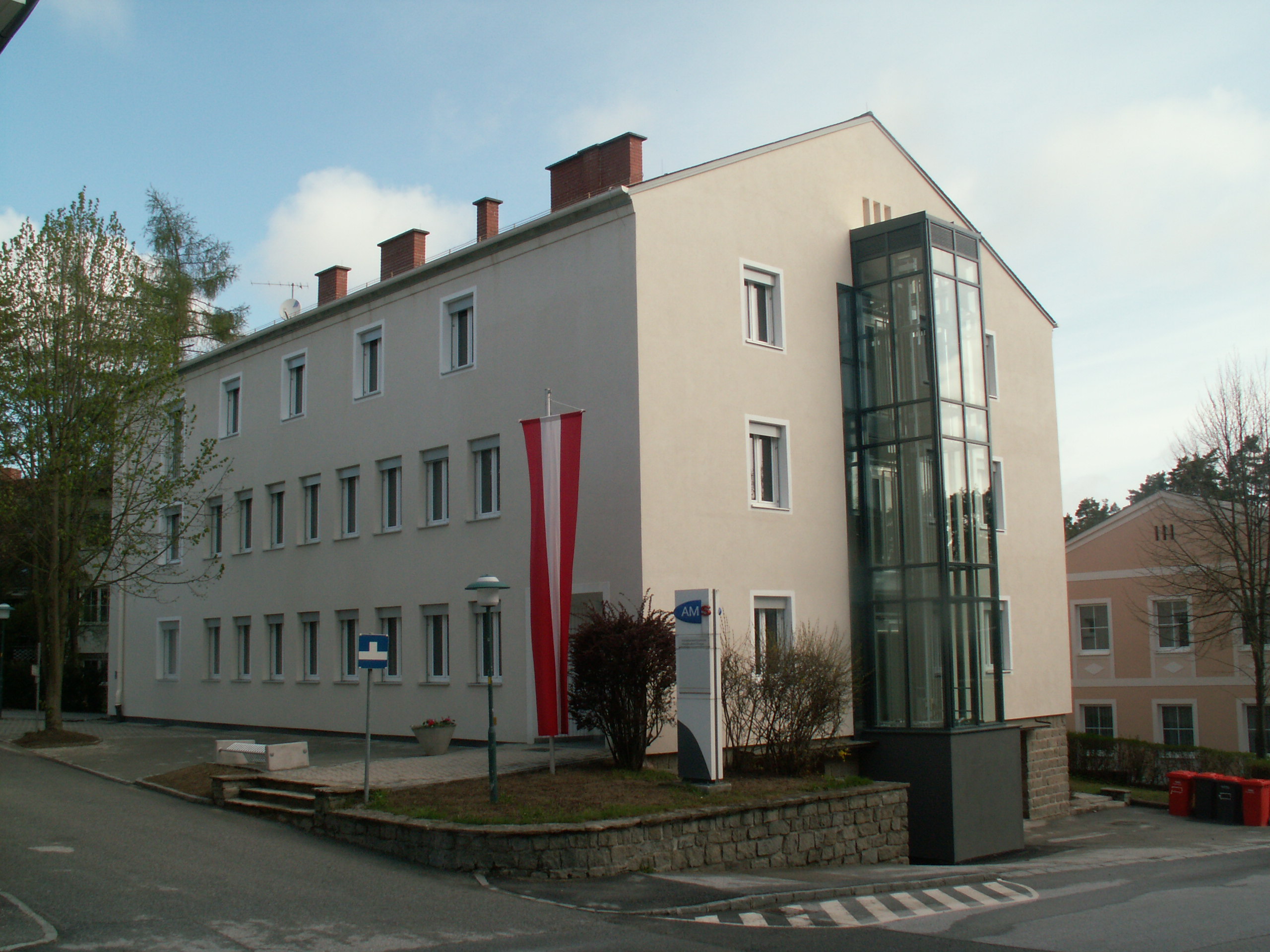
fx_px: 1284
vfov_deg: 40.7
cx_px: 635
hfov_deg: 52.6
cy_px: 476
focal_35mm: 35
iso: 50
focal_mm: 5.86
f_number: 5.6
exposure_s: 1/200
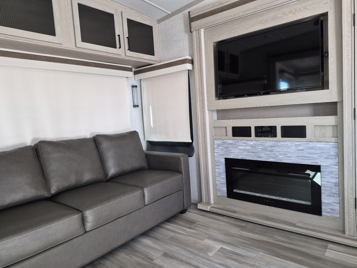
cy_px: 134
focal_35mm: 23
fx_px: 237
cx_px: 178
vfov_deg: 58.9
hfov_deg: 73.9
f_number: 1.8
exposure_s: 1/120
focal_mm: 5.4
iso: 640
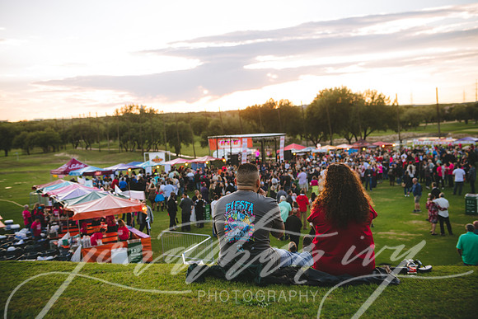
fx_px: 637
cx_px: 239
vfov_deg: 28.1
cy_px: 160
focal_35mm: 48
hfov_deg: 41.1
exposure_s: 1/160
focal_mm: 48
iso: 100
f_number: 3.5
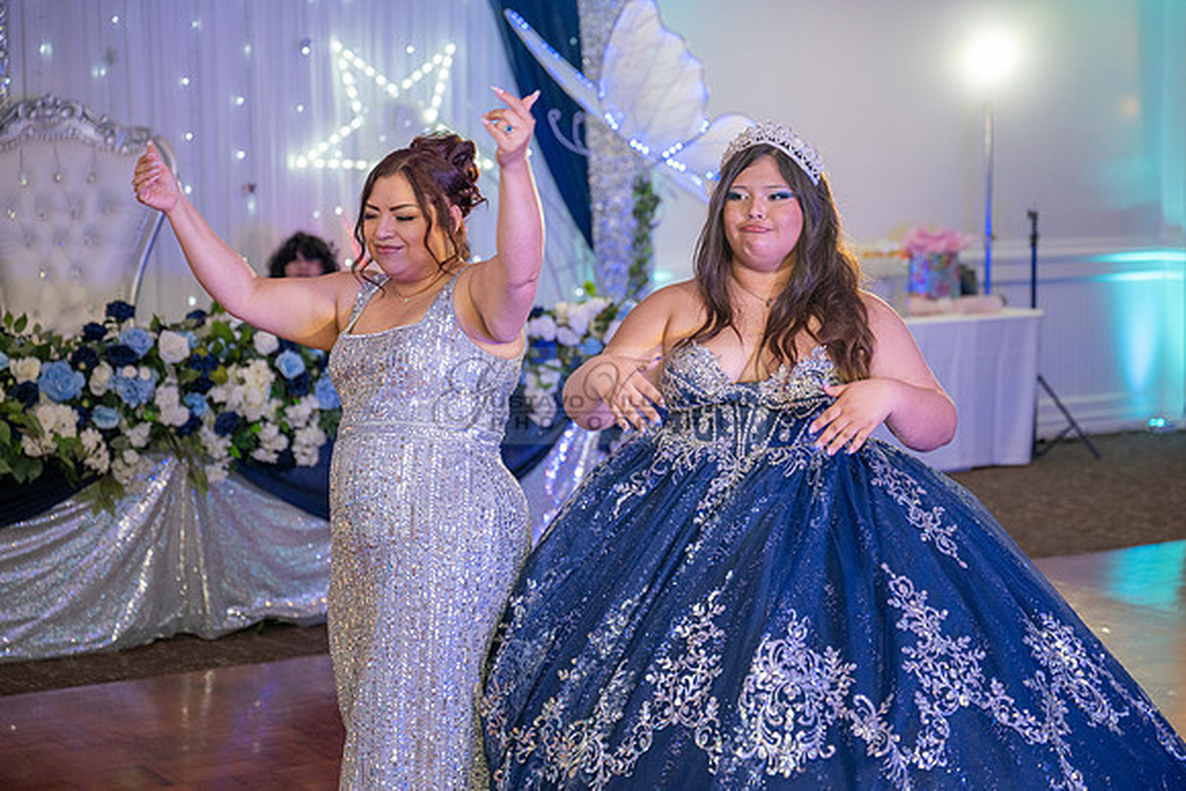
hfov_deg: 28.8
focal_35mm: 70
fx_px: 2307
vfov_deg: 19.5
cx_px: 593
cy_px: 396
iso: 1250
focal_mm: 70
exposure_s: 1/200
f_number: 2.8
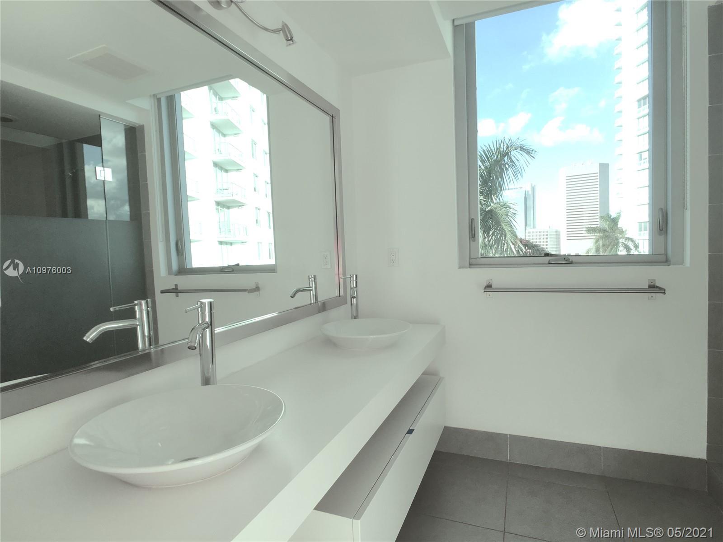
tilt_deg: -2.1
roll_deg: +1.3
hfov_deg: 61.7
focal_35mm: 29
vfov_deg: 48.2
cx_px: 362
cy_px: 271
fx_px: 606
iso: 25
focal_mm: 4.15
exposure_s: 1/175
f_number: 2.2
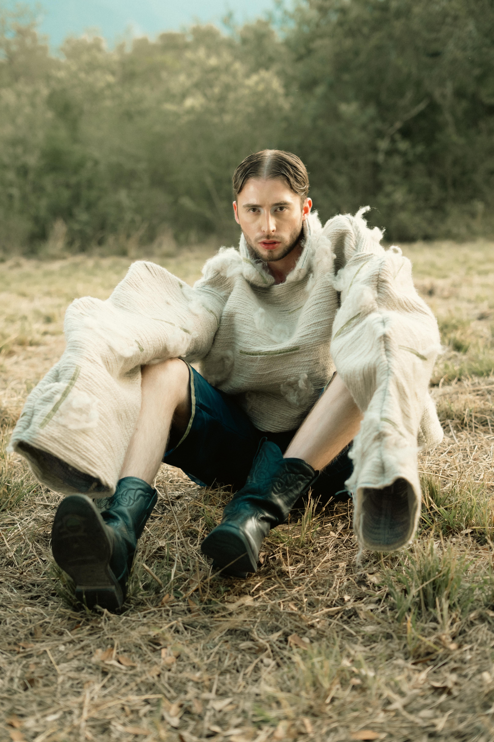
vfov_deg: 39.6
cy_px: 371
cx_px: 247
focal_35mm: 50
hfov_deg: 27.0
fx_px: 1029
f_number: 2.8
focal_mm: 50
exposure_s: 1/125
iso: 800
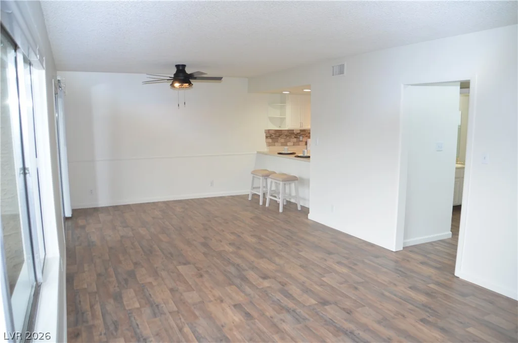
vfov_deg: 47.7
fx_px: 388
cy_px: 172
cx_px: 259
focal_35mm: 27
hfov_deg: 67.5
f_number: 4.5
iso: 400
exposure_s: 1/80
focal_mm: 18
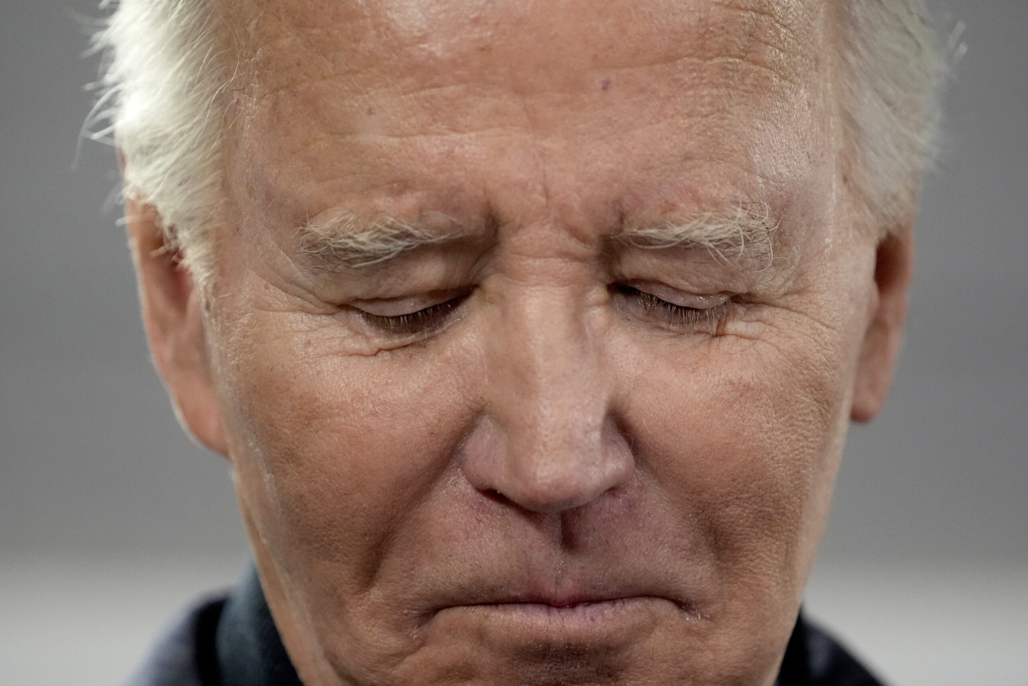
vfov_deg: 4.6
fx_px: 8567
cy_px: 343
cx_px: 514
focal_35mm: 300
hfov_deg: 6.9
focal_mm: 300
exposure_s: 1/250
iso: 6400
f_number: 5.6
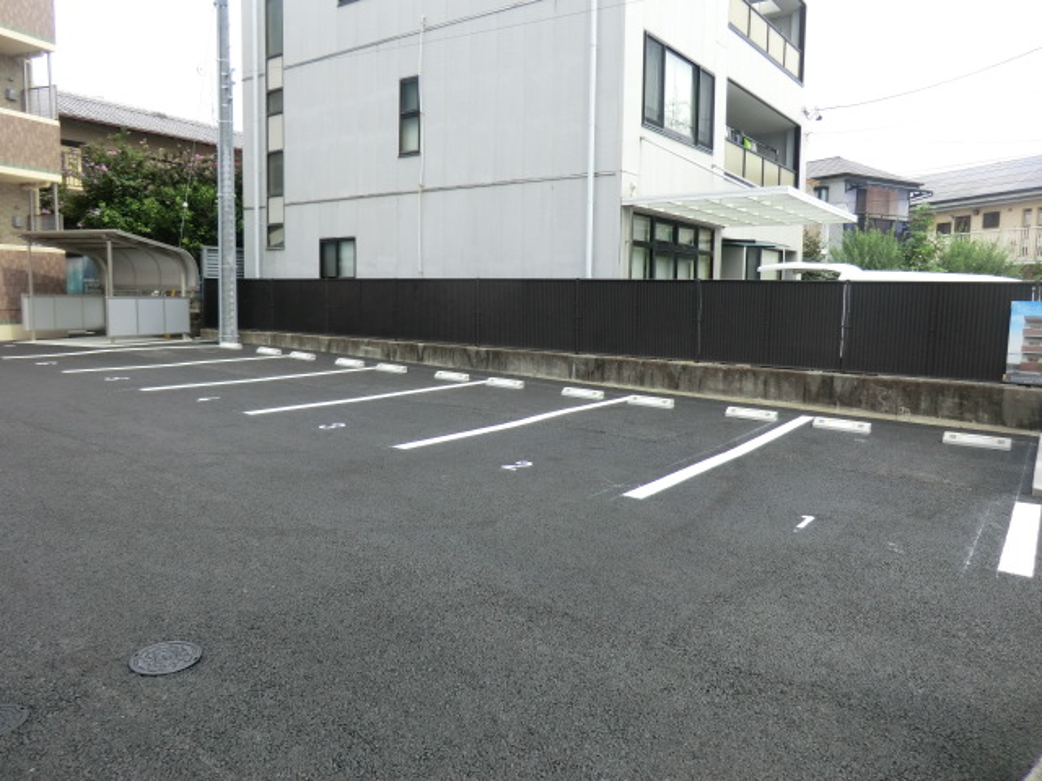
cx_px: 521
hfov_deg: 71.6
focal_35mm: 24
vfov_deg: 56.8
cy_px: 390
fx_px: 722
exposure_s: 1/500
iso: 80
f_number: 3.2
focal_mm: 4.3
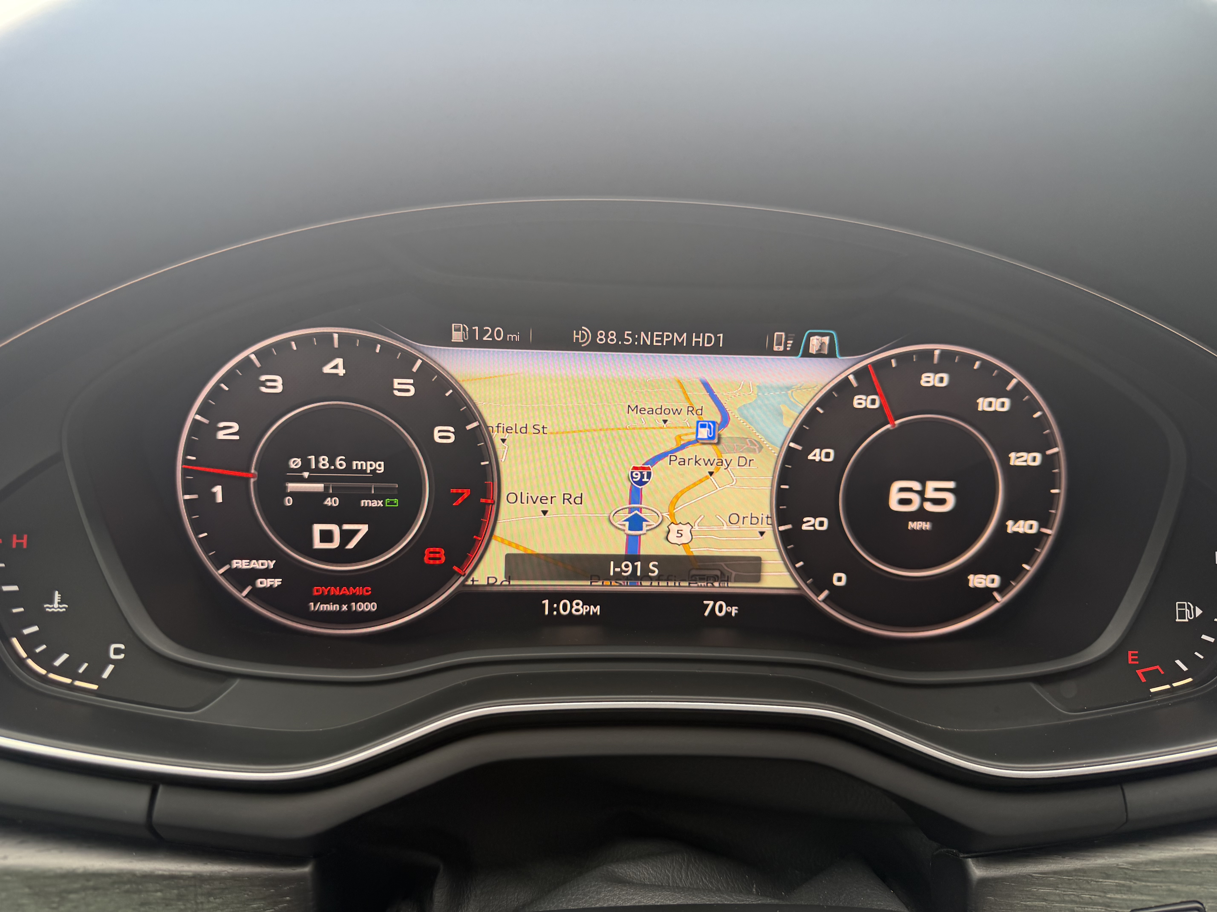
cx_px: 608
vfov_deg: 56.8
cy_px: 456
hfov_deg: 71.6
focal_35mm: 24
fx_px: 844
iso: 64
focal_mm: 6.76
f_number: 1.78
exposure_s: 1/121
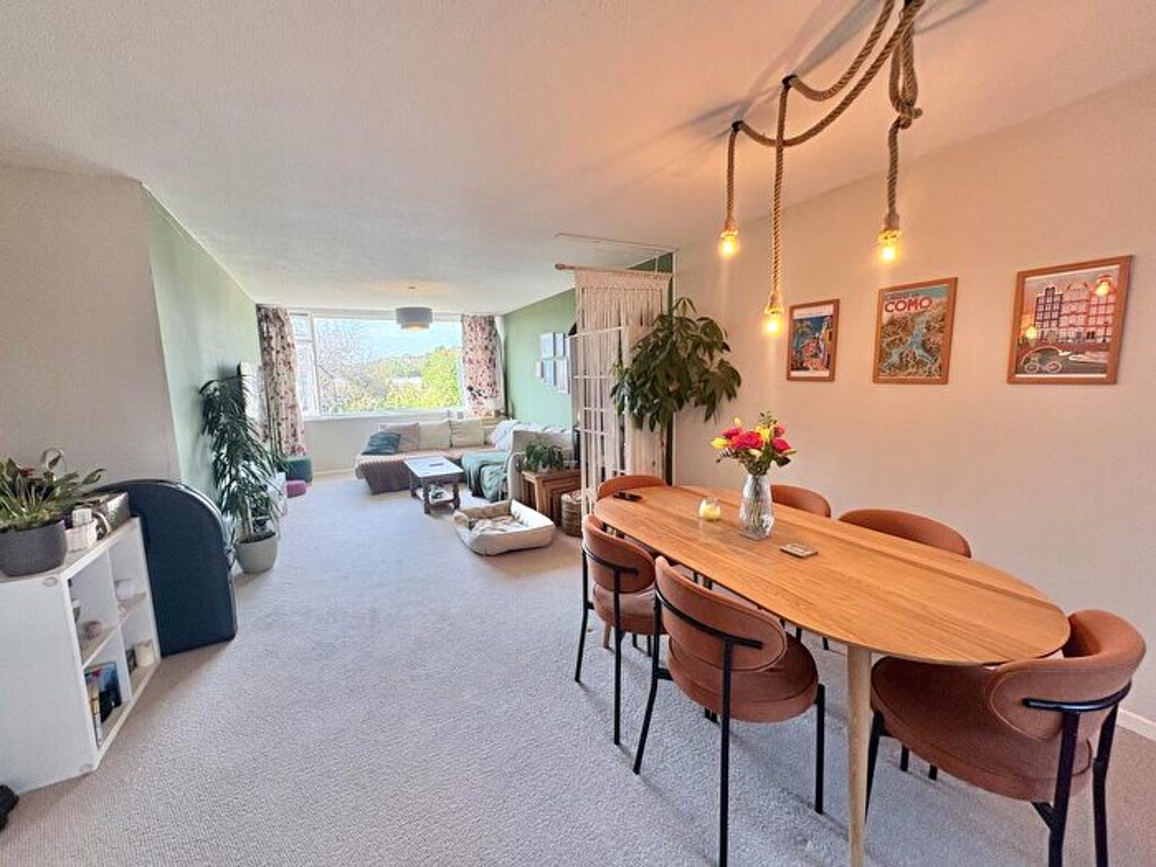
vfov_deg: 85.7
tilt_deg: -5.4
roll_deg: +2.5
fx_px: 468
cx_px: 578
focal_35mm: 14
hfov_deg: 102.1
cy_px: 434
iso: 125
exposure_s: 1/117
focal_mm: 2.22
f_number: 2.2
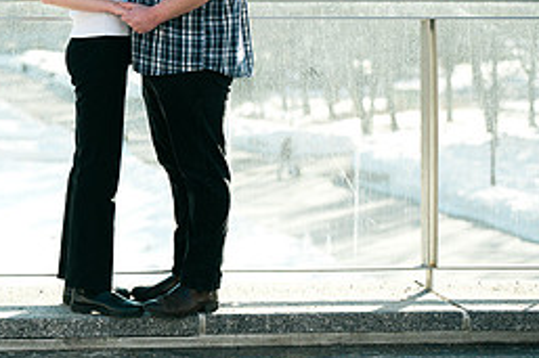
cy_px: 39
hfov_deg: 17.5
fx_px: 1691
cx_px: -59
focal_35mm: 113
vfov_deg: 12.0
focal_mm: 50
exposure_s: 1/8000
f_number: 2
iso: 320
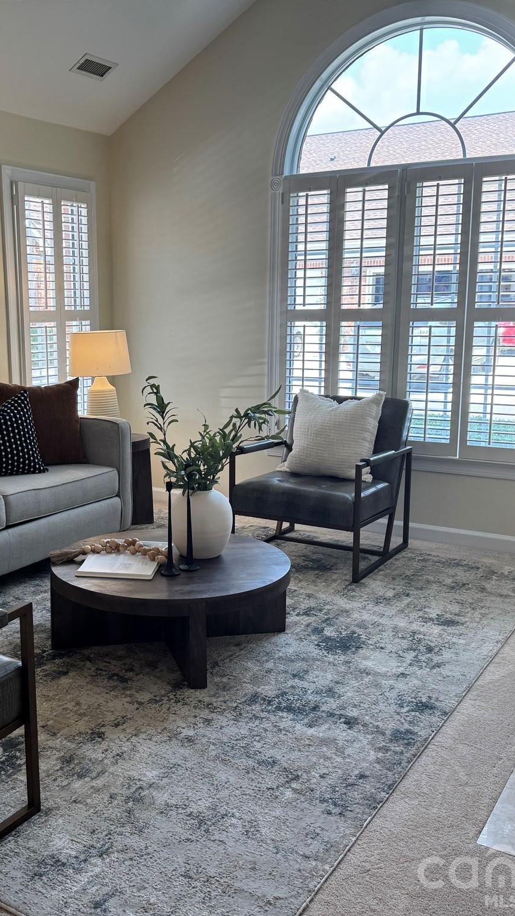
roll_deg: +0.6
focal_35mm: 35
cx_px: 165
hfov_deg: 33.4
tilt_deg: -10.8
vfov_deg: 56.6
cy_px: 458
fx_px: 849
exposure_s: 1/161
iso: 100
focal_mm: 6.76
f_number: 1.78
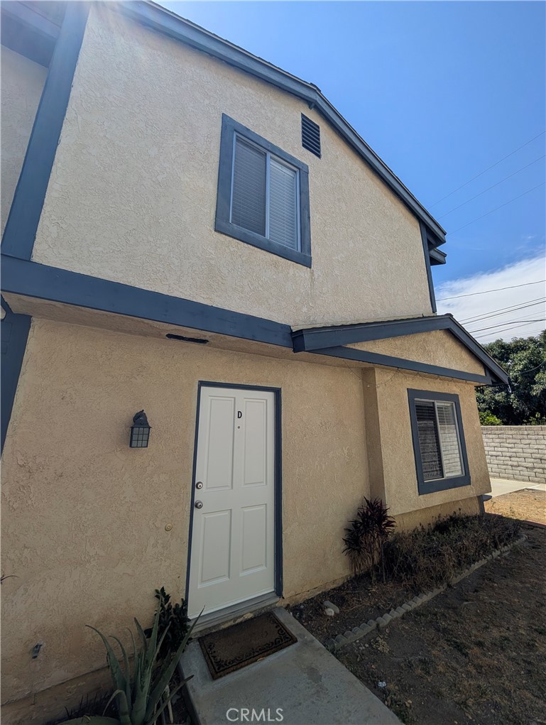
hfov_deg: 94.7
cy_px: 362
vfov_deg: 110.4
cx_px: 273
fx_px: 252
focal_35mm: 12
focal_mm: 2.02
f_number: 1.7
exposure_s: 1/3436
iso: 55
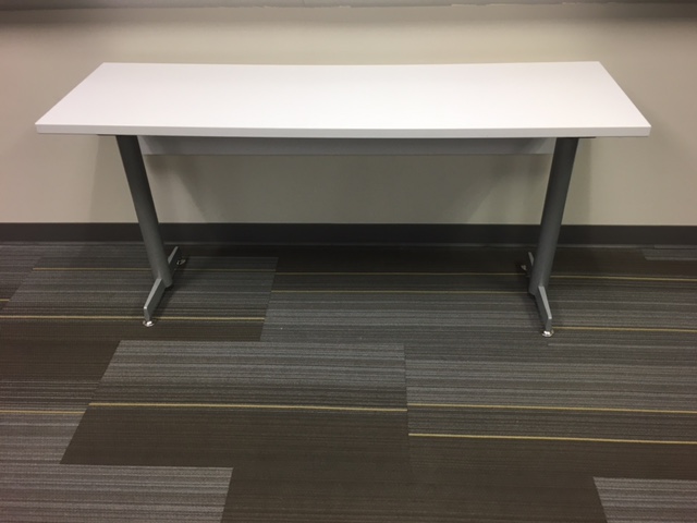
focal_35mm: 29
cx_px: 348
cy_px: 262
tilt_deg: -36.4
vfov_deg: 48.2
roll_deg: +1.1
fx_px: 584
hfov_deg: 61.7
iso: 80
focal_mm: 4.15
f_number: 2.2
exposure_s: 1/30
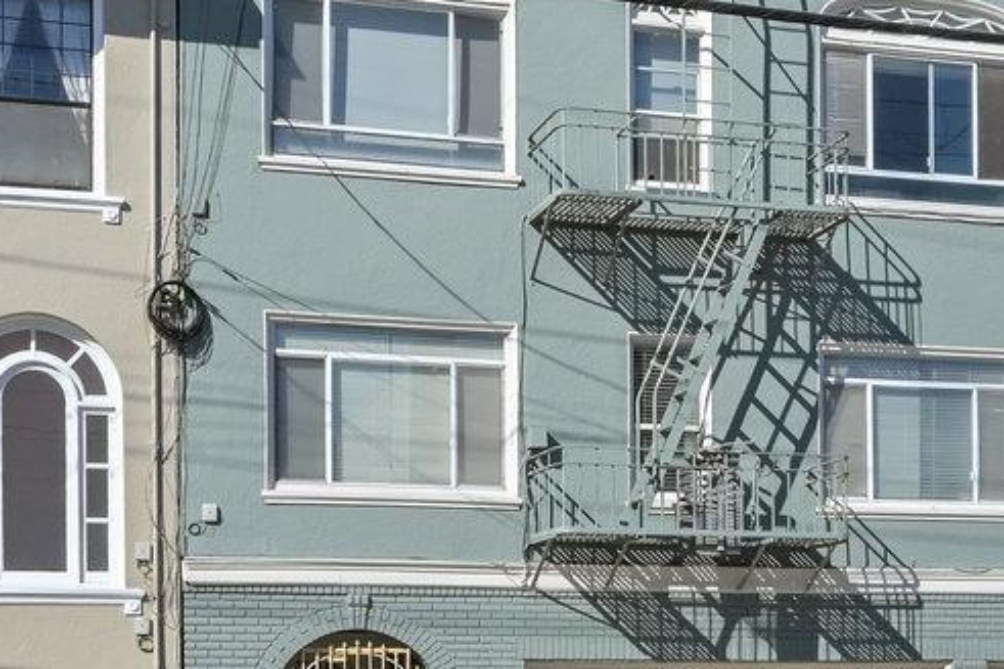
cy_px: 311
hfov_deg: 30.5
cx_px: 575
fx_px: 1840
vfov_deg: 20.6
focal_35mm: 66
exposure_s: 1/1600
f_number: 11
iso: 800
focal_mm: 18
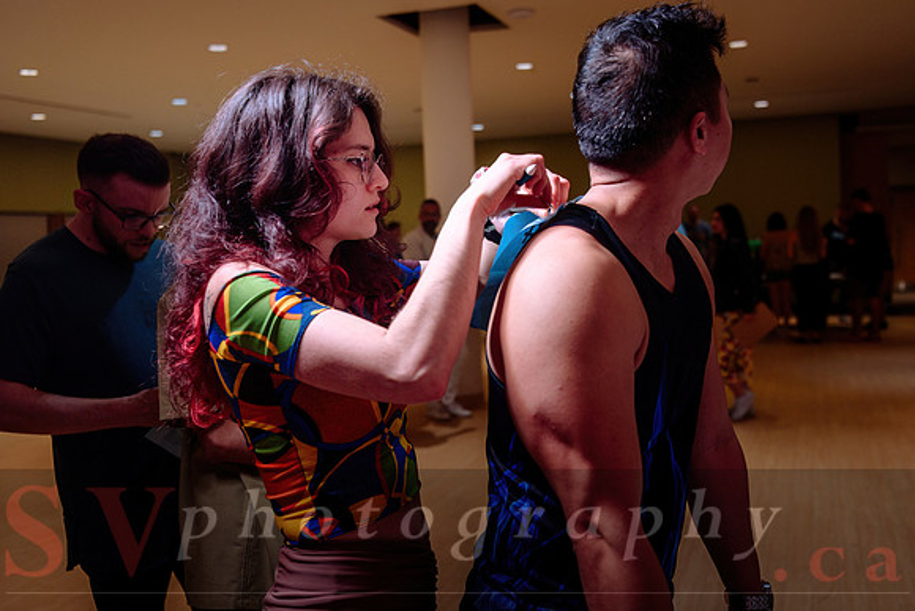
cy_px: 268
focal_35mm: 36
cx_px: 513
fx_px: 913
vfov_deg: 36.9
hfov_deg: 53.1
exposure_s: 1/125
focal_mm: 32
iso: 400
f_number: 3.2
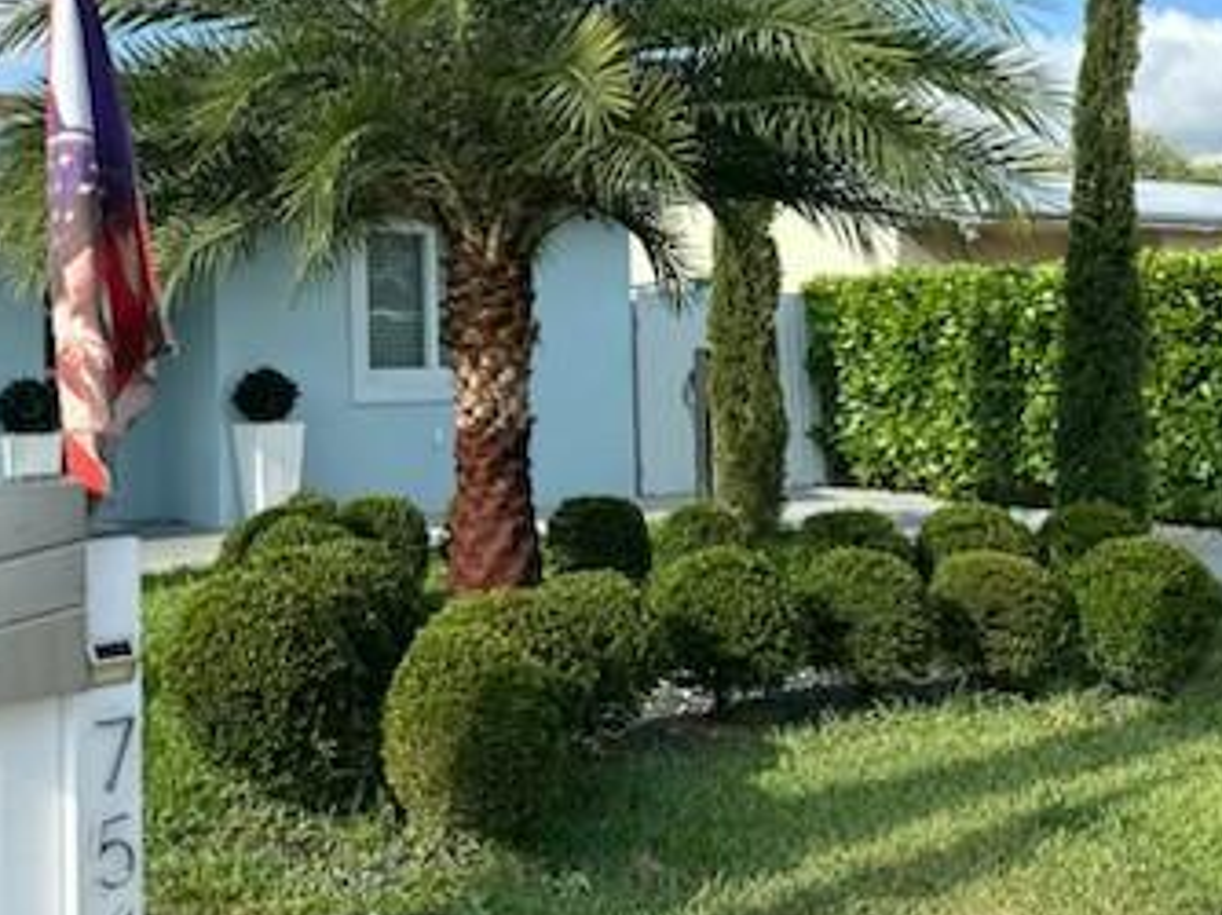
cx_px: 307
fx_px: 1623
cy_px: 282
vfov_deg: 31.2
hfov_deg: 40.1
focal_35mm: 46
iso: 80
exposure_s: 1/2591
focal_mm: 6.86
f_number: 1.78
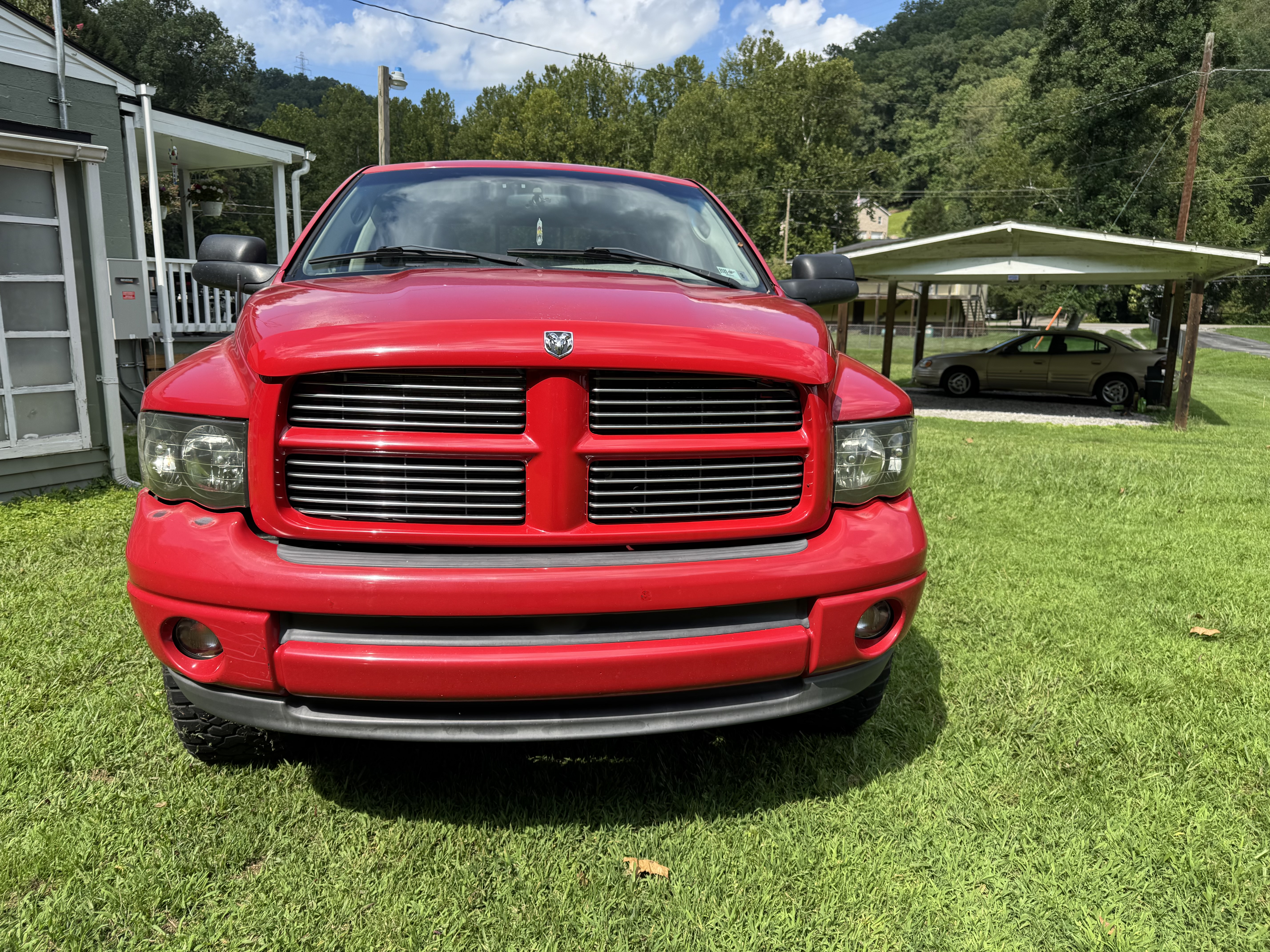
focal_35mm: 24
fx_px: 881
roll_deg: -1.7
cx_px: 635
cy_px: 476
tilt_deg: -11.8
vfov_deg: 56.8
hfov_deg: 71.6
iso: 80
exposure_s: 1/1818
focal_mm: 6.76
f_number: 1.78
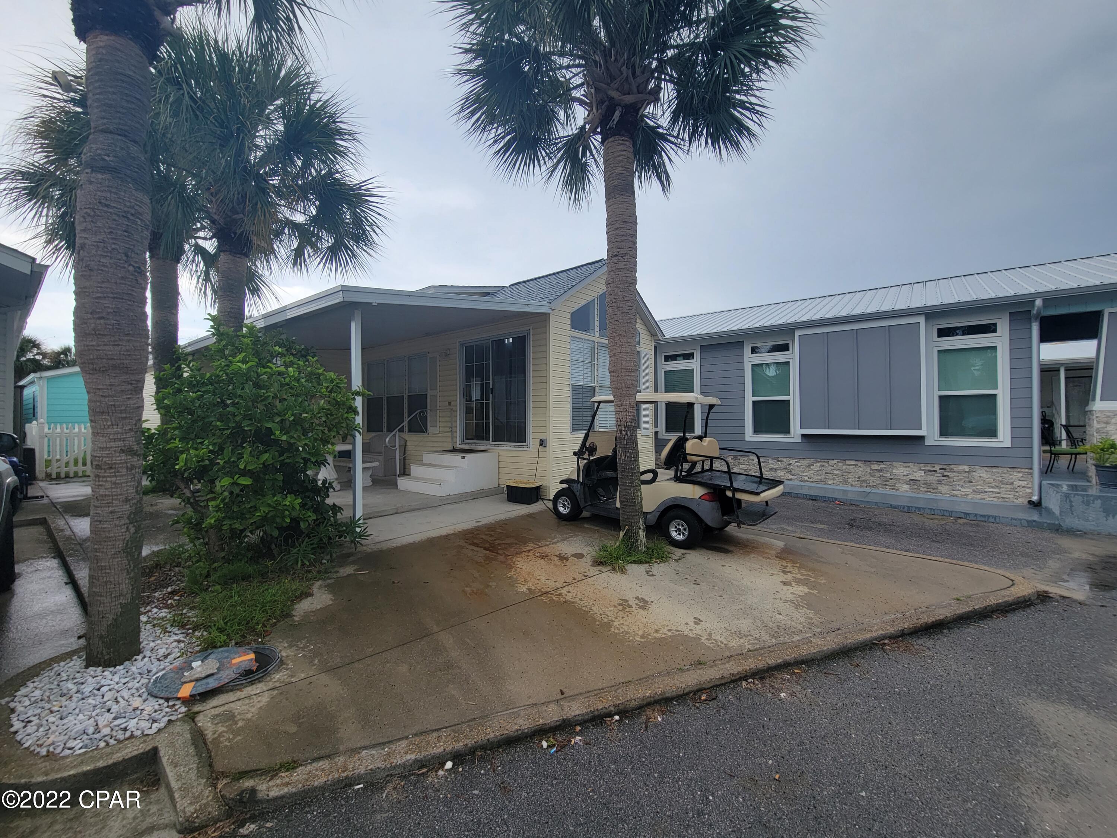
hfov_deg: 106.2
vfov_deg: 89.9
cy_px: 419
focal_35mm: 13
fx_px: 419
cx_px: 558
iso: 50
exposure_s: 1/526
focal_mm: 2.2
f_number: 2.2
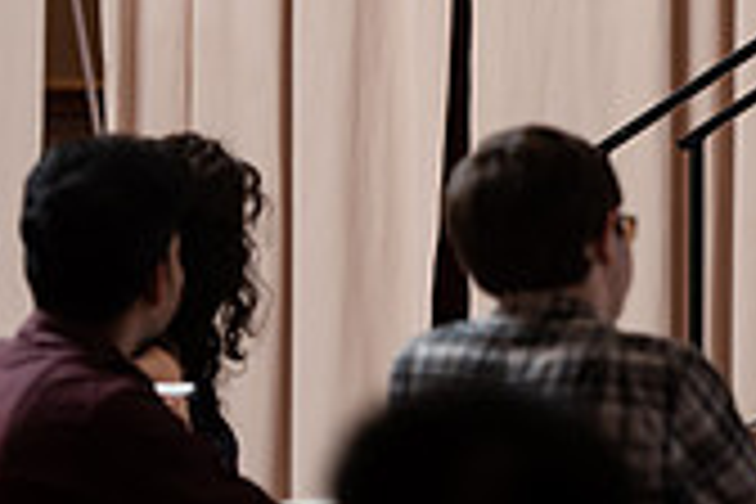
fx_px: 8840
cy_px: 20
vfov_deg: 3.3
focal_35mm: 421
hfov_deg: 4.9
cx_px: 936
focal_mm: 122
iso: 1250
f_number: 3.2
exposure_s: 1/200
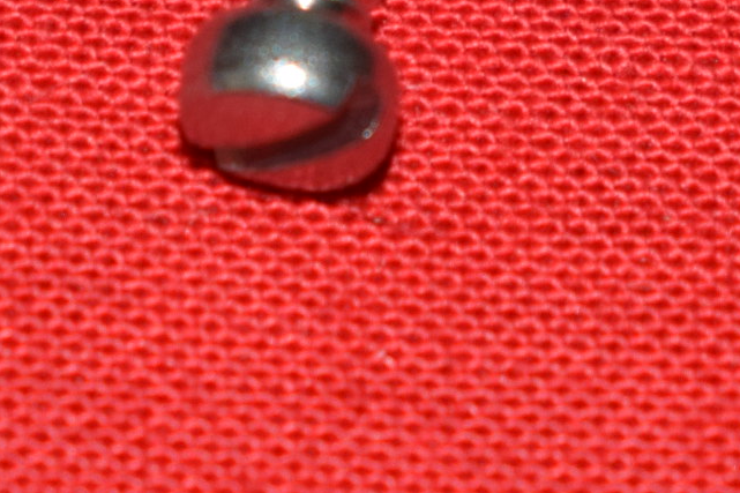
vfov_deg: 3.6
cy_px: 57
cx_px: 374
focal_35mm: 385
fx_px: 7918
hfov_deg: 5.4
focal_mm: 55
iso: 400
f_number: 5.6
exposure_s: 1/200
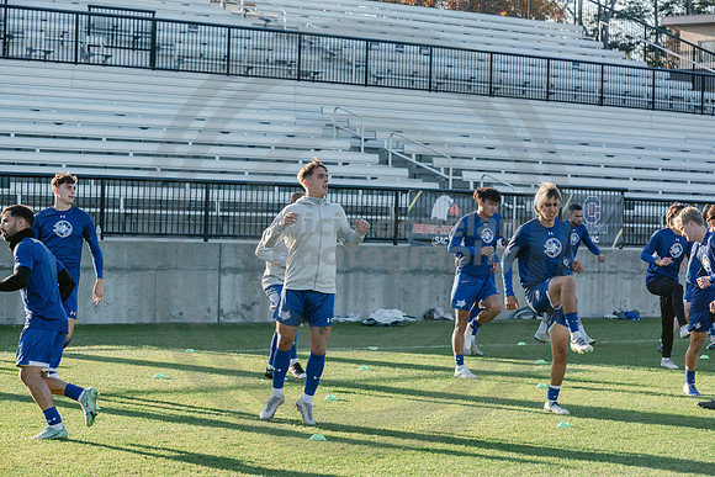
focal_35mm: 105
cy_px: 238
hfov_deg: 19.5
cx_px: 358
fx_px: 2086
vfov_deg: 13.0
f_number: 7.1
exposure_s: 1/1250
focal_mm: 105
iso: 1250
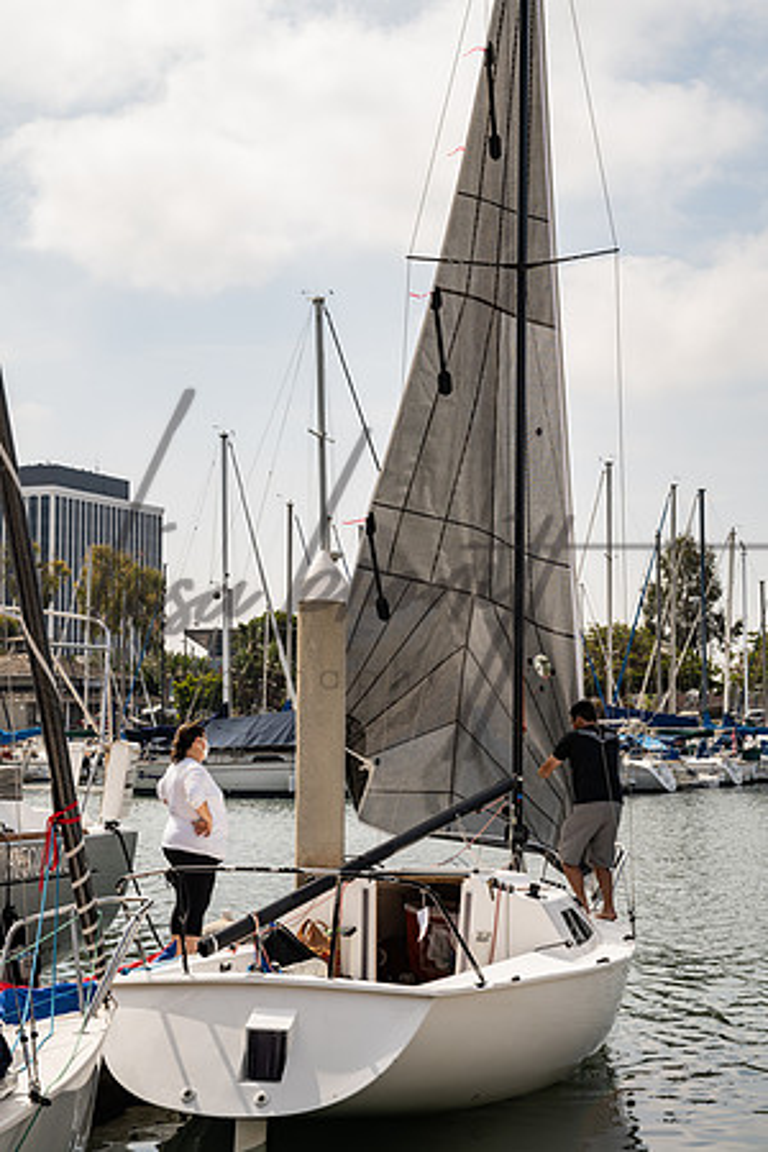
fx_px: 2016
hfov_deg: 21.6
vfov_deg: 31.9
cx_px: 384
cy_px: 576
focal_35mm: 63
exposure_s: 1/125
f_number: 10
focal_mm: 63
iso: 50
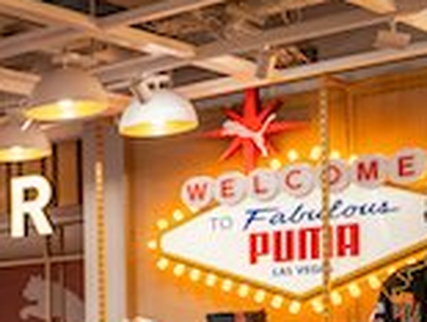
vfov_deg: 14.5
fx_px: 1224
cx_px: -444
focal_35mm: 99
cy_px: 387
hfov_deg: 15.5
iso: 1250
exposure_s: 1/1000
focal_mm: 20
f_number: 2.8
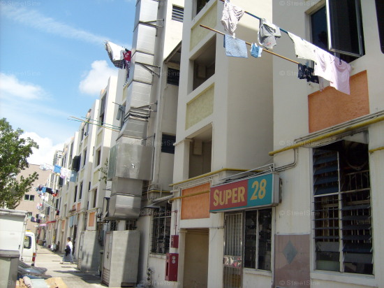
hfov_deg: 52.6
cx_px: 192
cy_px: 144
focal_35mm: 35
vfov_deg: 40.7
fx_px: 388
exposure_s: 1/250
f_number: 7.1
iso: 80
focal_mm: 5.8
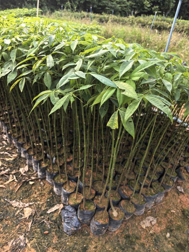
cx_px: 94
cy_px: 126
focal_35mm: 24
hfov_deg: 56.8
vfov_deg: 71.6
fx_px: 175
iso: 1250
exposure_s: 1/949
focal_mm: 5.75
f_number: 2
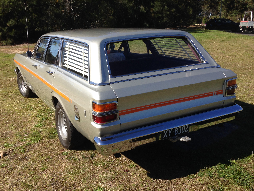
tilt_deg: -9.5
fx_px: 242
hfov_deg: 55.4
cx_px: 127
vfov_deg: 42.9
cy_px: 96
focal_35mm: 33
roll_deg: -2.3
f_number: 2.4
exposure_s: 1/1130
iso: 50
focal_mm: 4.12
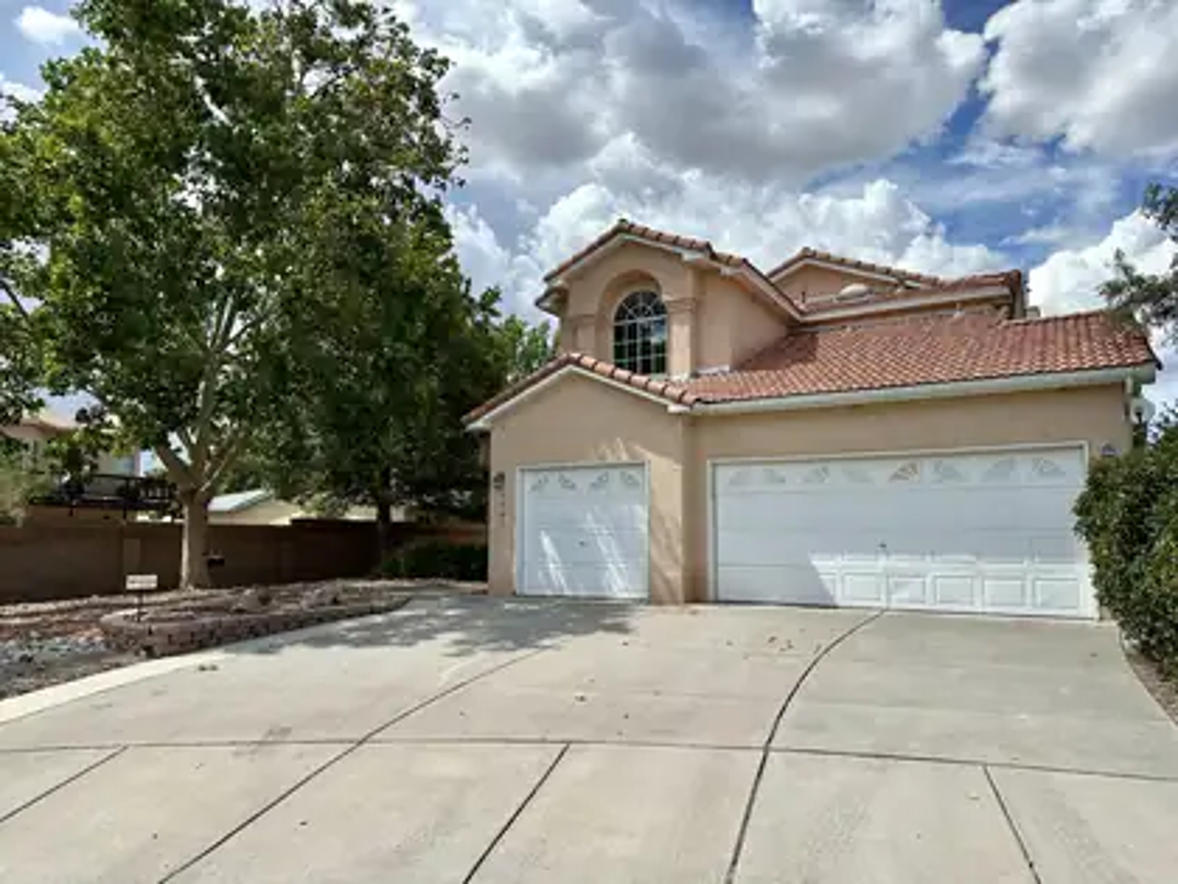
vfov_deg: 56.8
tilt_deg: +7.3
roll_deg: -0.2
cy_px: 442
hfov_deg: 71.6
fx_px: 817
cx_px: 589
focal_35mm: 24
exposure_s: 1/5000
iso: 80
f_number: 1.78
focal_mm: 6.86
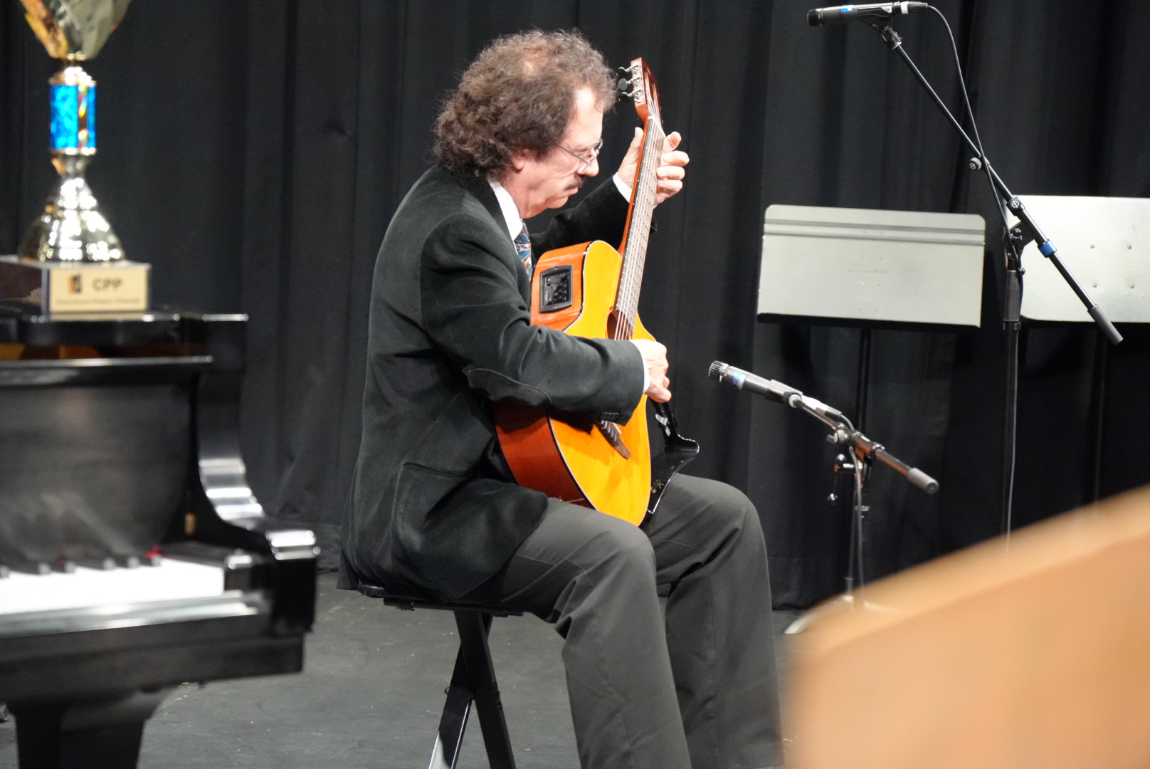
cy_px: 384
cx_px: 575
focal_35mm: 105
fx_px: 3356
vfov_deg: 13.1
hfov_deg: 19.4
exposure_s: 1/160
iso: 6400
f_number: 3.2
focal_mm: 70
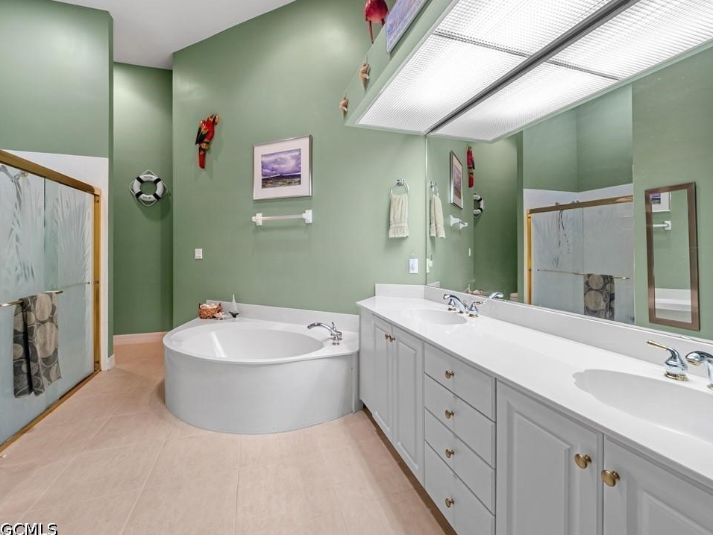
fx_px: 309
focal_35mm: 15
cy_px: 255
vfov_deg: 81.7
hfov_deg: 98.1
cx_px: 368
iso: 200
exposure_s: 1/3
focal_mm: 7
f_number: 7.1
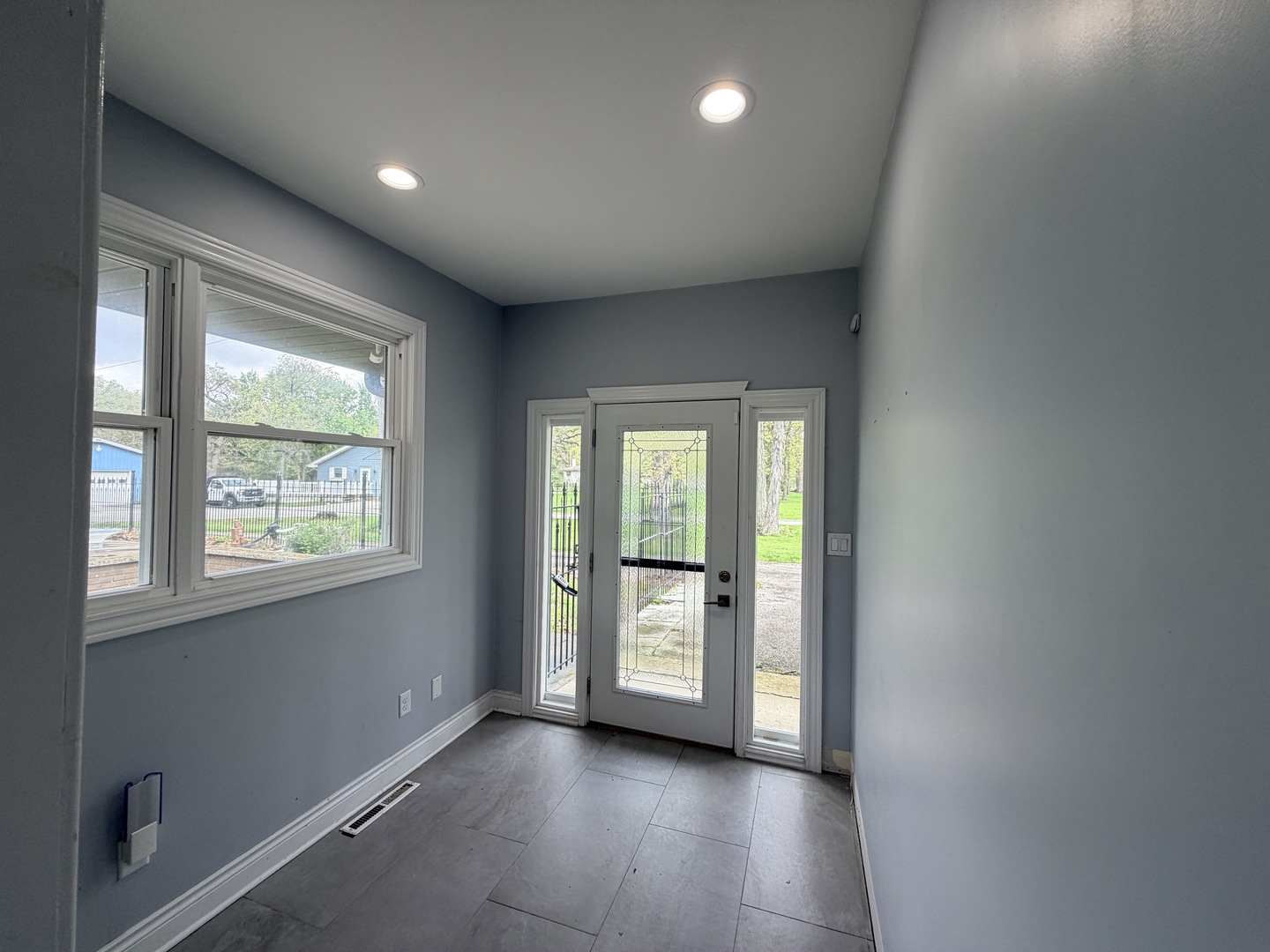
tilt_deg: -1.0
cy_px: 476
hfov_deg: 102.1
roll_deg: -0.8
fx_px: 514
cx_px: 635
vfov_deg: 85.7
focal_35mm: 14
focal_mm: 2.22
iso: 64
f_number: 2.2
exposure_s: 1/120
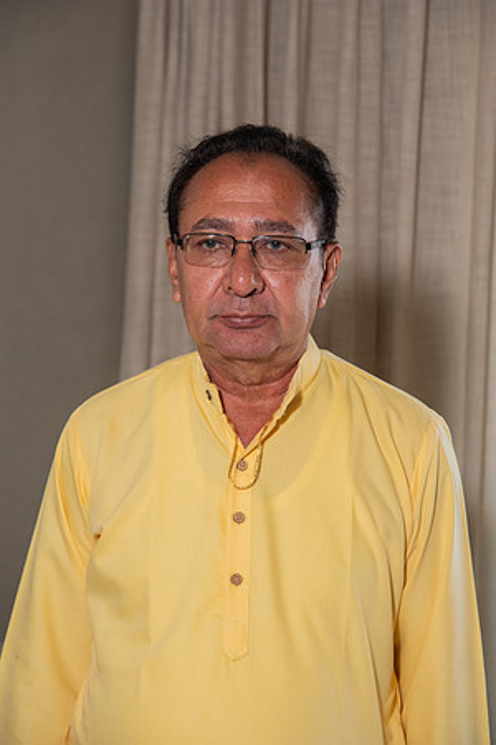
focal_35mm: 110
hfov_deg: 12.5
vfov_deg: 18.6
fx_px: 2273
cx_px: 248
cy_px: 372
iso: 1250
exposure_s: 1/160
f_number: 7.1
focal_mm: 110
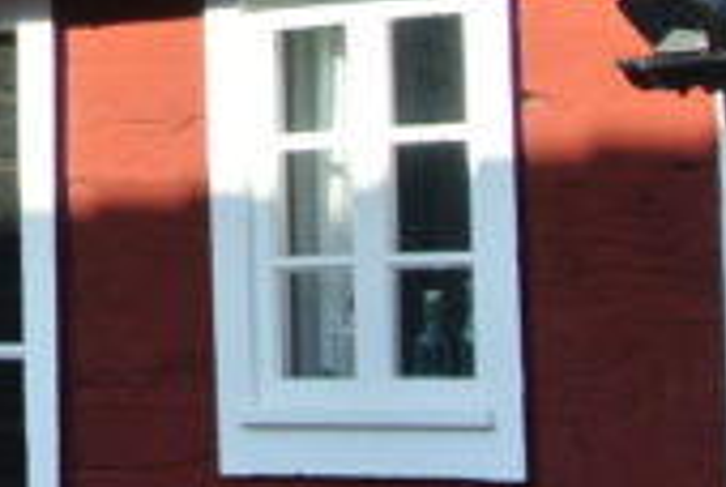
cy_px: -58
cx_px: -1213
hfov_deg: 6.8
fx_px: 5717
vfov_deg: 4.9
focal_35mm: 283
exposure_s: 1/320
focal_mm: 17.5
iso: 100
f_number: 4.5
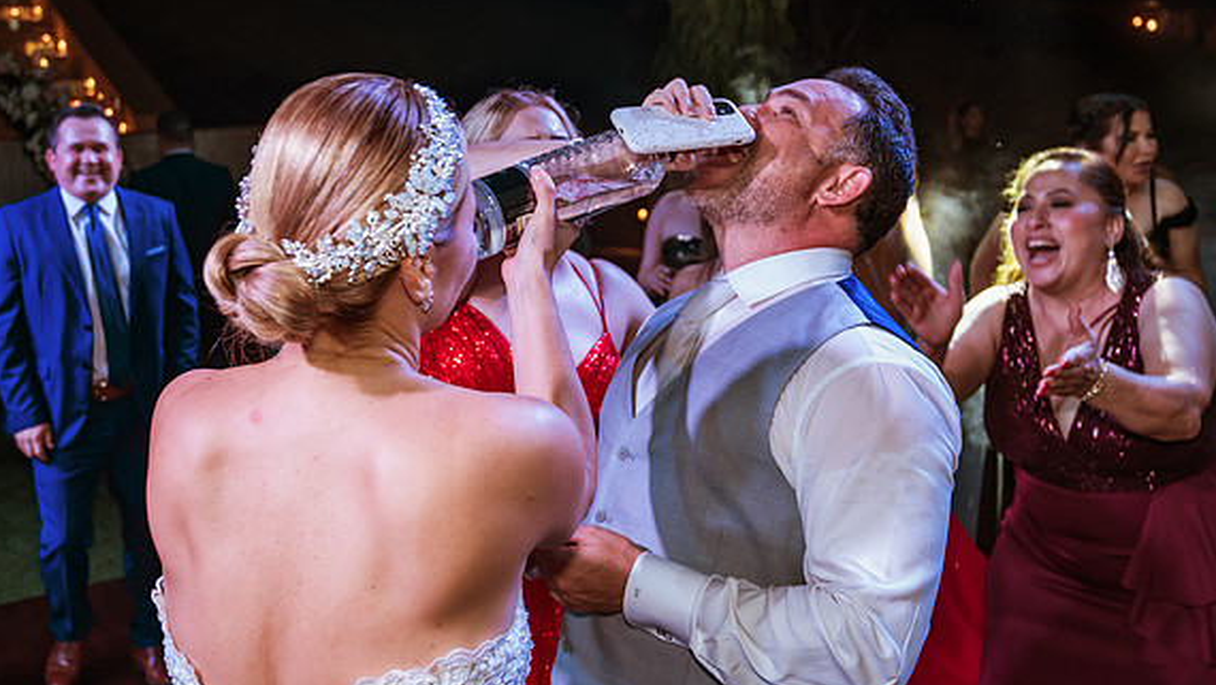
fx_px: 1290
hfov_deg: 50.3
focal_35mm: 40
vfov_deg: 29.7
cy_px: 278
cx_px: 522
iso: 800
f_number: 4.5
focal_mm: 33
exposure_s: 1/160
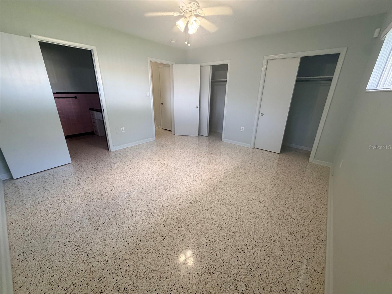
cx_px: 196
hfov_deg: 102.1
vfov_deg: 85.7
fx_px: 159
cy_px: 147
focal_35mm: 14
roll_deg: -0.7
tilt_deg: -19.2
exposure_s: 1/60
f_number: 2.2
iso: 320
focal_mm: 2.22
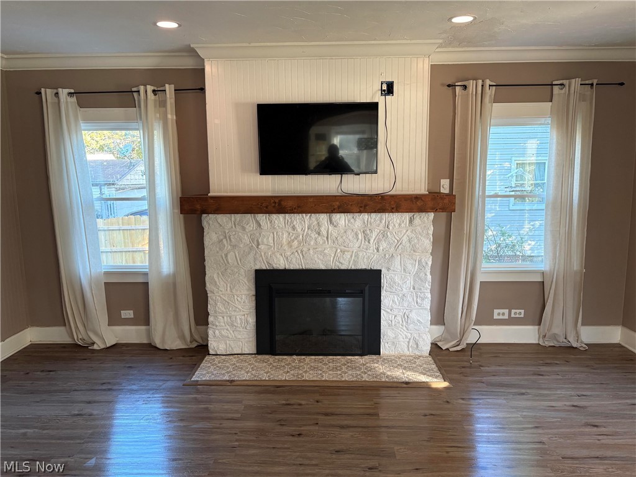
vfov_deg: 53.1
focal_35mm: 26
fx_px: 478
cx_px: 318
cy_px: 238
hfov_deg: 67.3
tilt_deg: -8.3
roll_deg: +0.7
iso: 160
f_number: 1.6
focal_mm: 5.96
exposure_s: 1/60
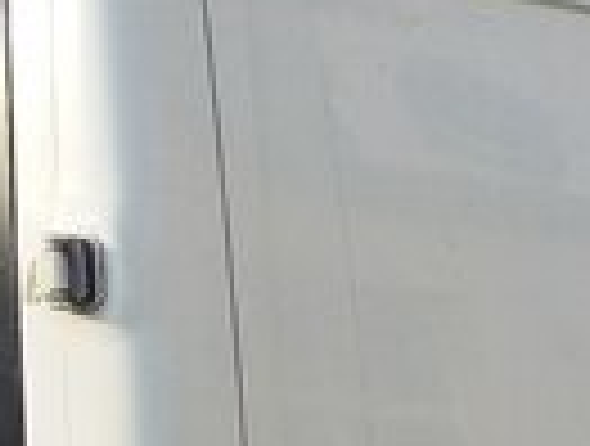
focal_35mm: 117
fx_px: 2000
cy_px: 784
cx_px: 802
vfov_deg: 11.8
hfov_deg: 15.8
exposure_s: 1/545
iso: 40
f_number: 2.2
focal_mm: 3.3
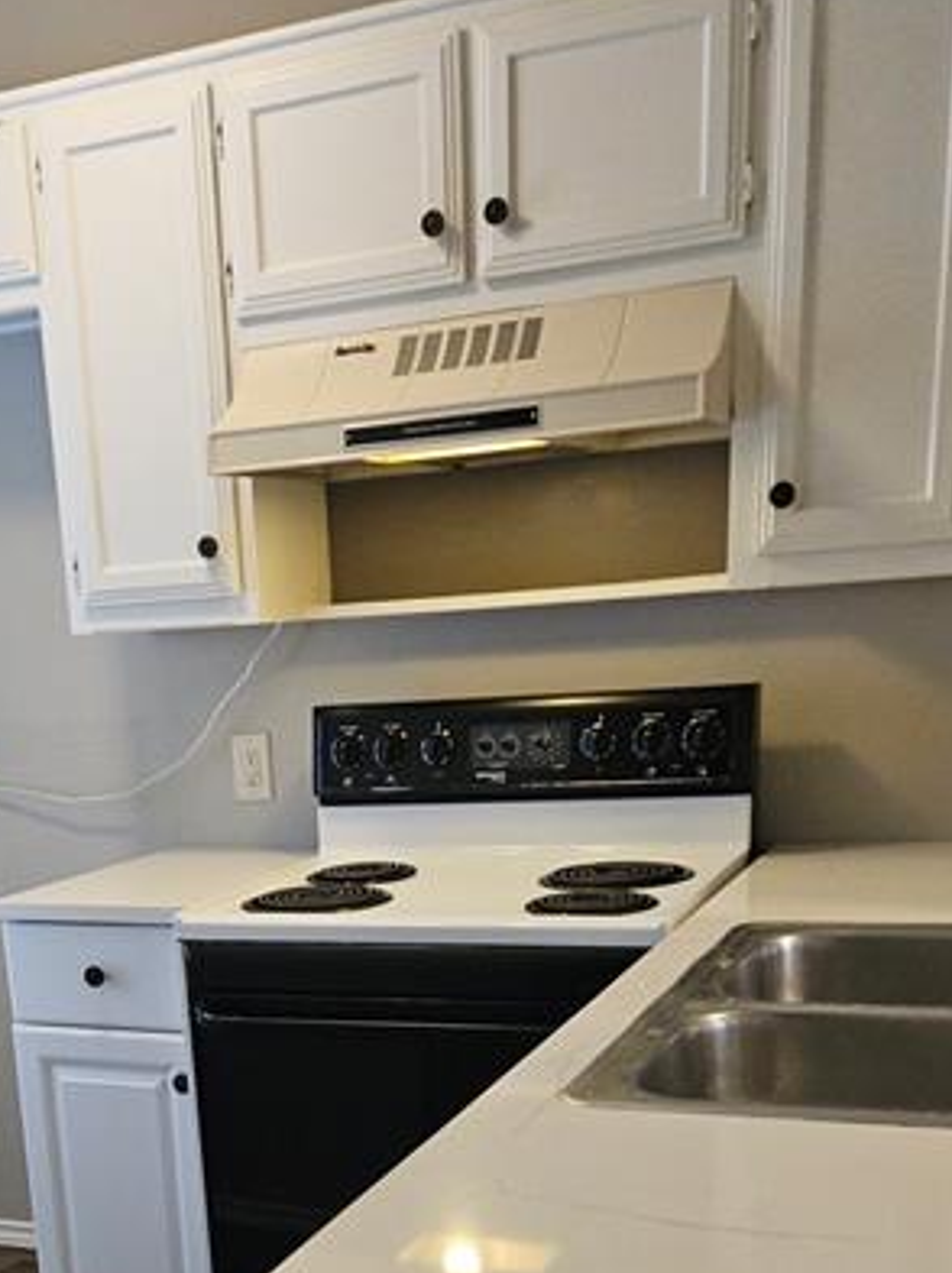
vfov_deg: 39.0
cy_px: 1153
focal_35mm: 45
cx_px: 285
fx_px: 1653
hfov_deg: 31.8
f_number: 1.8
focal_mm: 5.4
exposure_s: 1/120
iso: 320
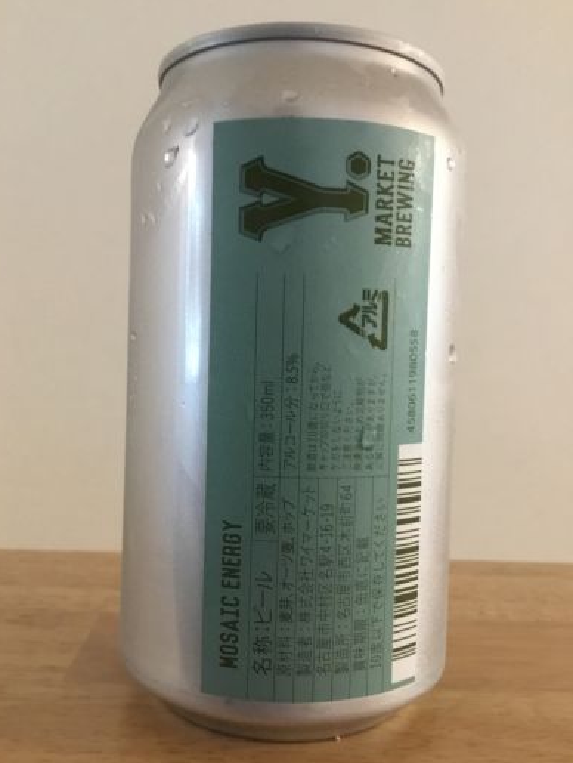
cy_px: 388
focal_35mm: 32
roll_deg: -2.0
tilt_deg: -4.2
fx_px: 705
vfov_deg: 56.8
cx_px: 279
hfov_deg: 44.2
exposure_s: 1/15
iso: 250
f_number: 2.4
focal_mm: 3.3
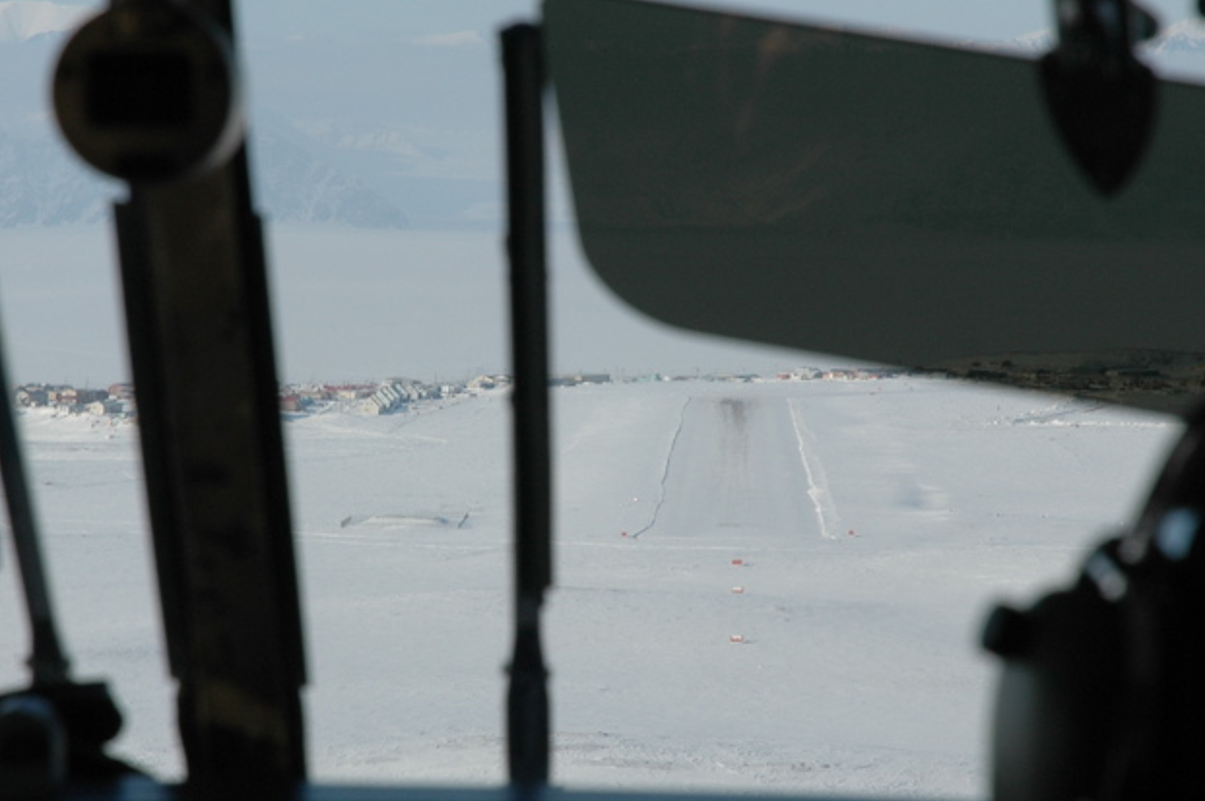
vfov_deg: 7.9
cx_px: 571
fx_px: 5786
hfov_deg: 11.9
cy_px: 401
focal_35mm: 173
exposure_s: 1/400
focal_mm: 70
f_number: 10
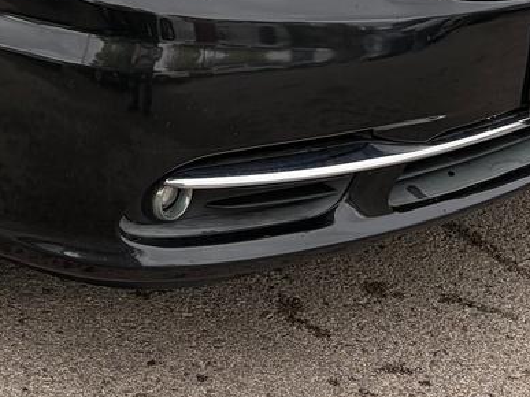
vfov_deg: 15.9
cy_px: -174
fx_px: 1316
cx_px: 10
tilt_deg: -9.1
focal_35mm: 86
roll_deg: +0.2
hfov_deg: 22.0
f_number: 1.6
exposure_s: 1/152
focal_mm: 5.96
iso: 64
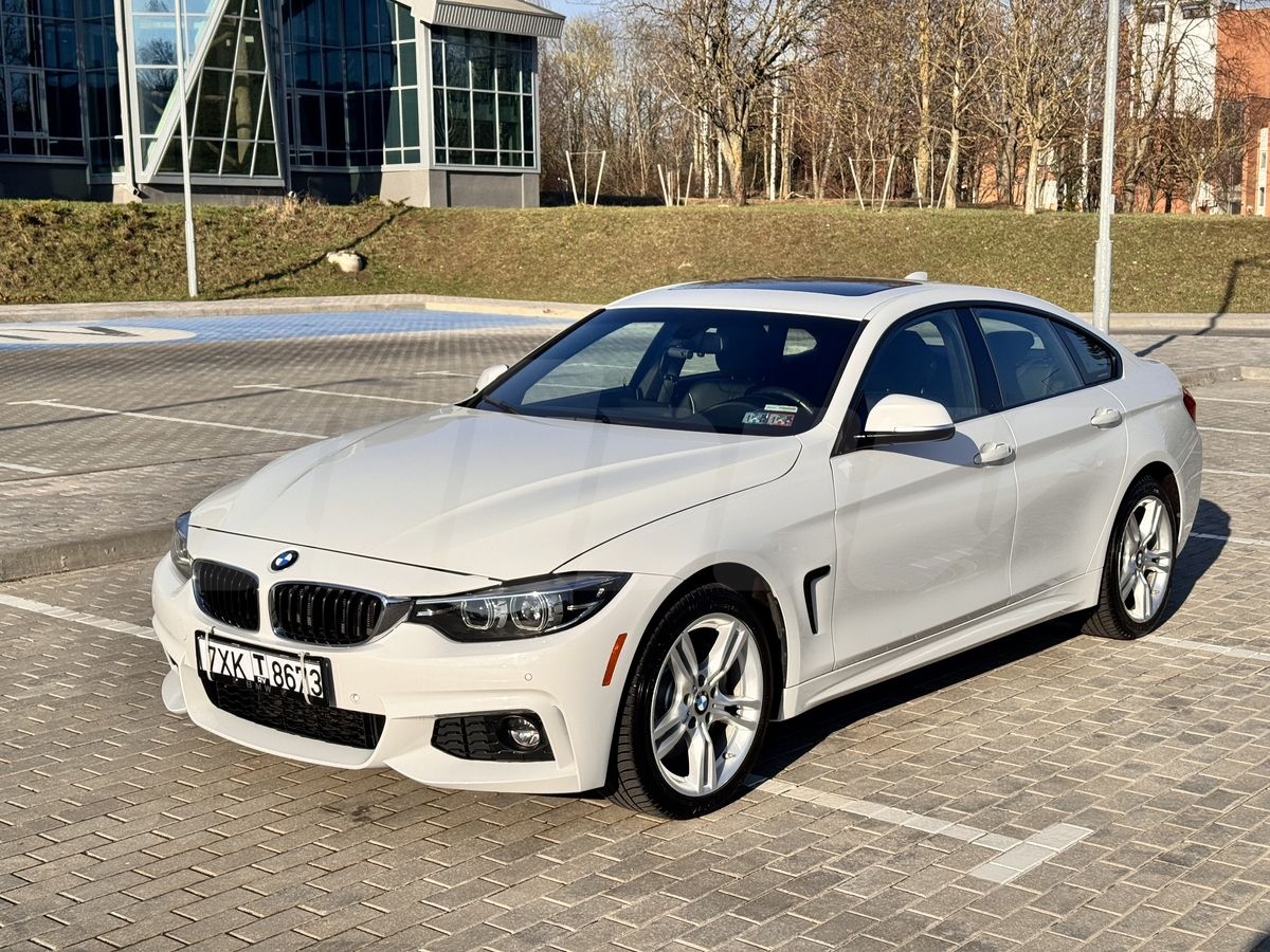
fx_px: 1761
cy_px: 476
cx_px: 635
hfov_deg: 39.7
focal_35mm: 48
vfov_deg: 30.3
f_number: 1.78
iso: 64
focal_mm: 6.76
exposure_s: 1/5376
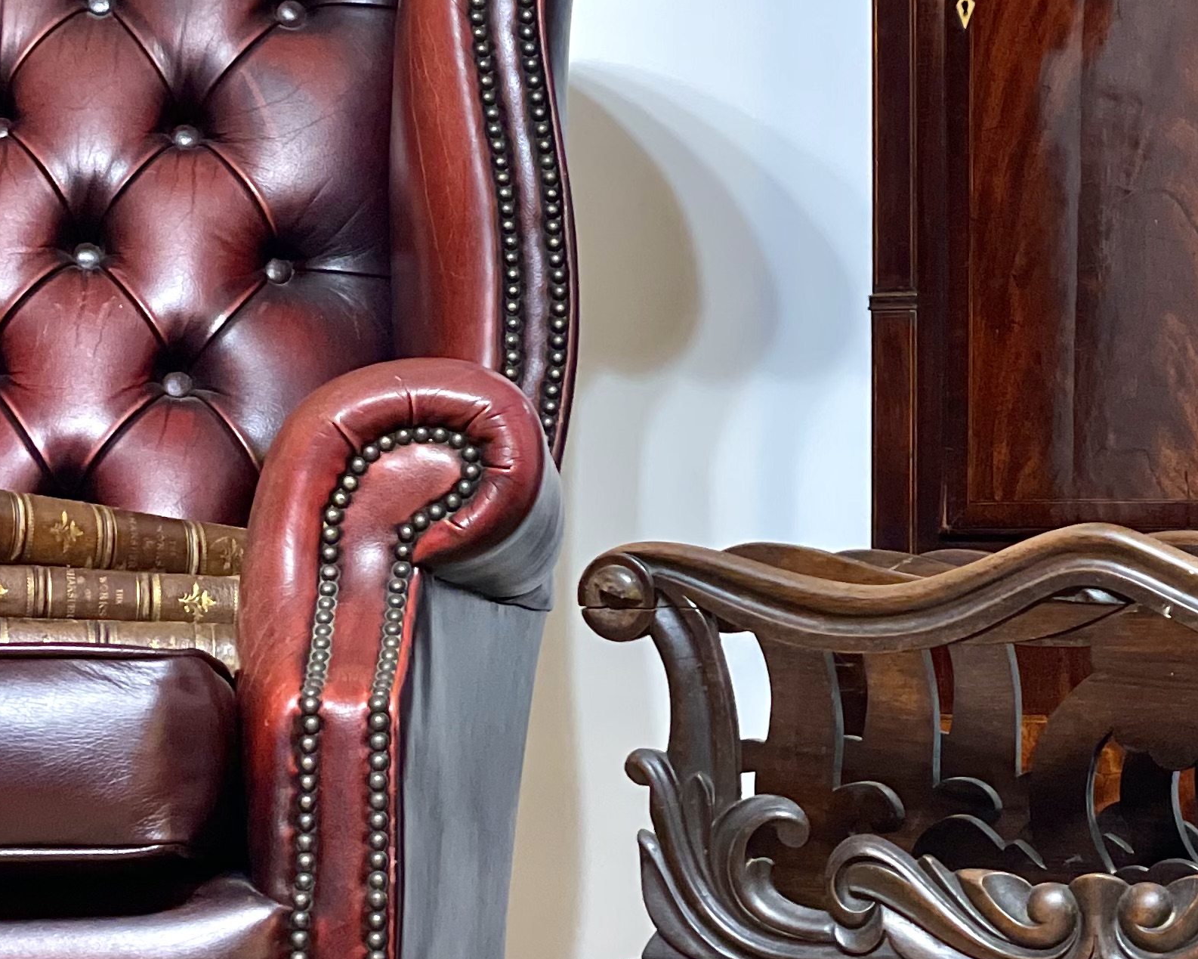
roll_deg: +0.3
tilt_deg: +1.2
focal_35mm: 129
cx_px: 1132
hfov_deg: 14.7
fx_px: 4574
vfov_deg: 12.0
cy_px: 614
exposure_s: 1/20
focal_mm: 6
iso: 400
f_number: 2
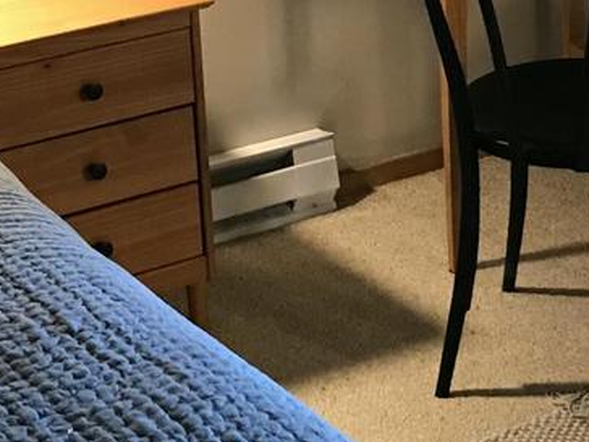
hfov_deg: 18.7
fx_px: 1787
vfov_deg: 13.8
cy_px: -26
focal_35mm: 105
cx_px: 226
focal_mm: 3.99
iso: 80
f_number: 1.8
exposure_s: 1/15
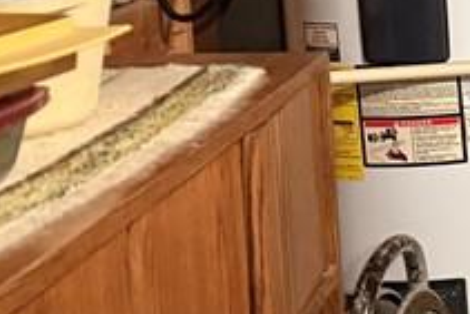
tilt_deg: -12.0
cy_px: 91
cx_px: 1096
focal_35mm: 121
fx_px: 1581
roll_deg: -0.4
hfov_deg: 13.1
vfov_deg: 11.3
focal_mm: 6.76
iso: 800
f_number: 1.78
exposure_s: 1/30
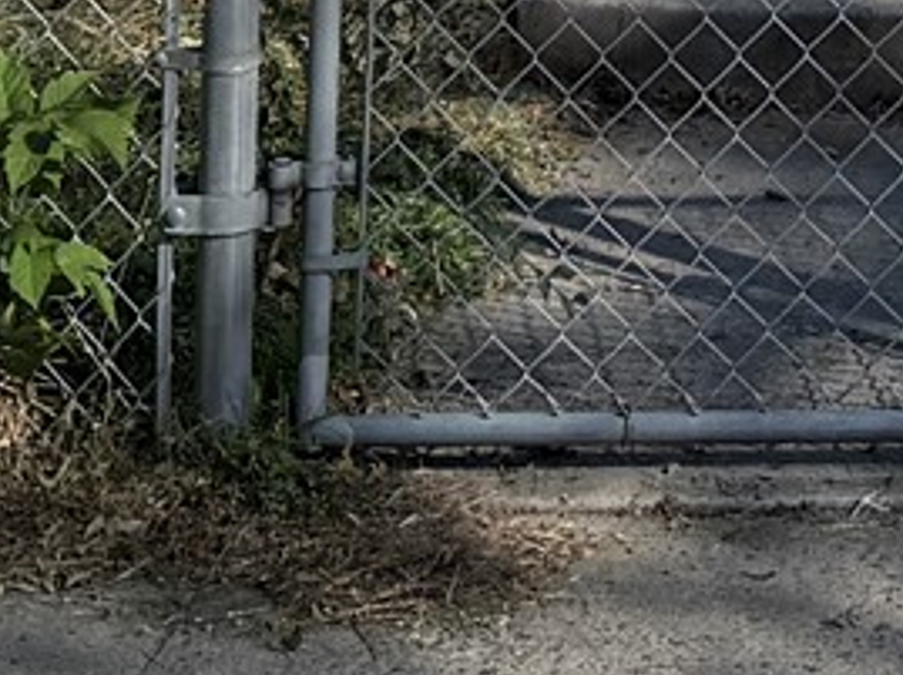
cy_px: -1699
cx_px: 1403
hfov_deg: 10.4
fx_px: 4767
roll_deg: -0.4
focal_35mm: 183
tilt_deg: +8.9
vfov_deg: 6.9
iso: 100
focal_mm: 6.76
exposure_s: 1/4167
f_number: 1.78
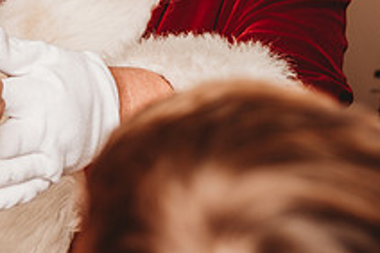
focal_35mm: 137
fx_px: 1445
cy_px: 28
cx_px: -81
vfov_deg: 10.0
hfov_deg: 14.5
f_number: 4
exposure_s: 1/160
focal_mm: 50
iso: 100
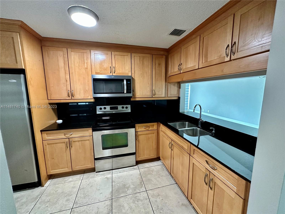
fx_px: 115
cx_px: 142
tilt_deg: -7.7
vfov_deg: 85.7
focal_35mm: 14
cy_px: 107
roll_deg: -0.1
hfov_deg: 102.1
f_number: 2.2
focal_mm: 2.22
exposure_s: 1/60
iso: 400
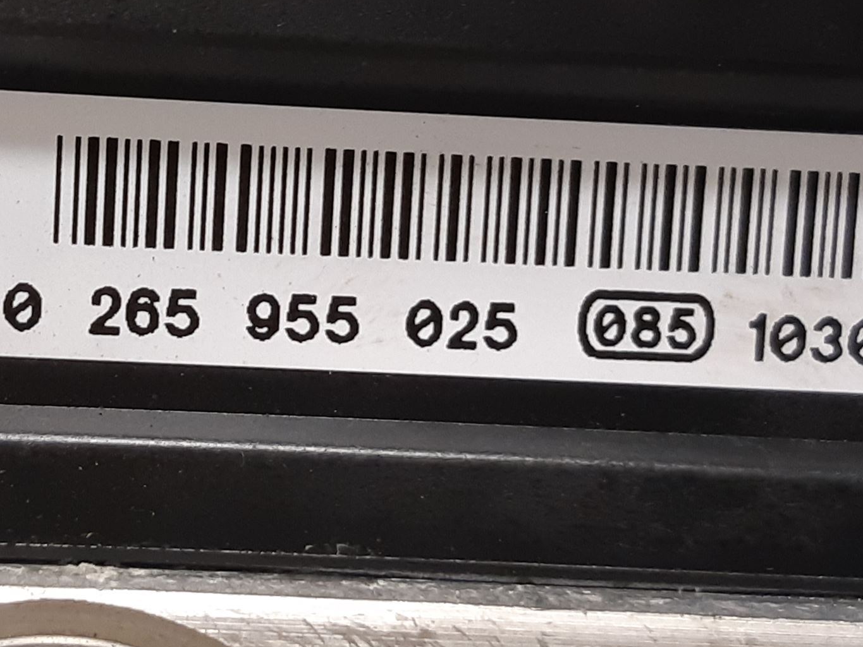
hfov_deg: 46.9
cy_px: 337
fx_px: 972
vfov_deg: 36.8
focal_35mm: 39
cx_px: 273
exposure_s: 1/50
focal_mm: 3.93
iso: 200
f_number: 1.7
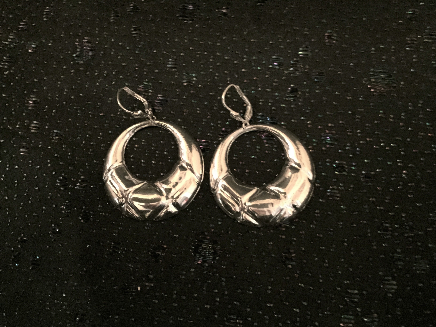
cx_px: 218
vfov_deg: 48.2
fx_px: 365
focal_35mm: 29
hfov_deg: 61.7
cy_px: 164
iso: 1250
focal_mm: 4.15
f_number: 2.2
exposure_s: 1/17
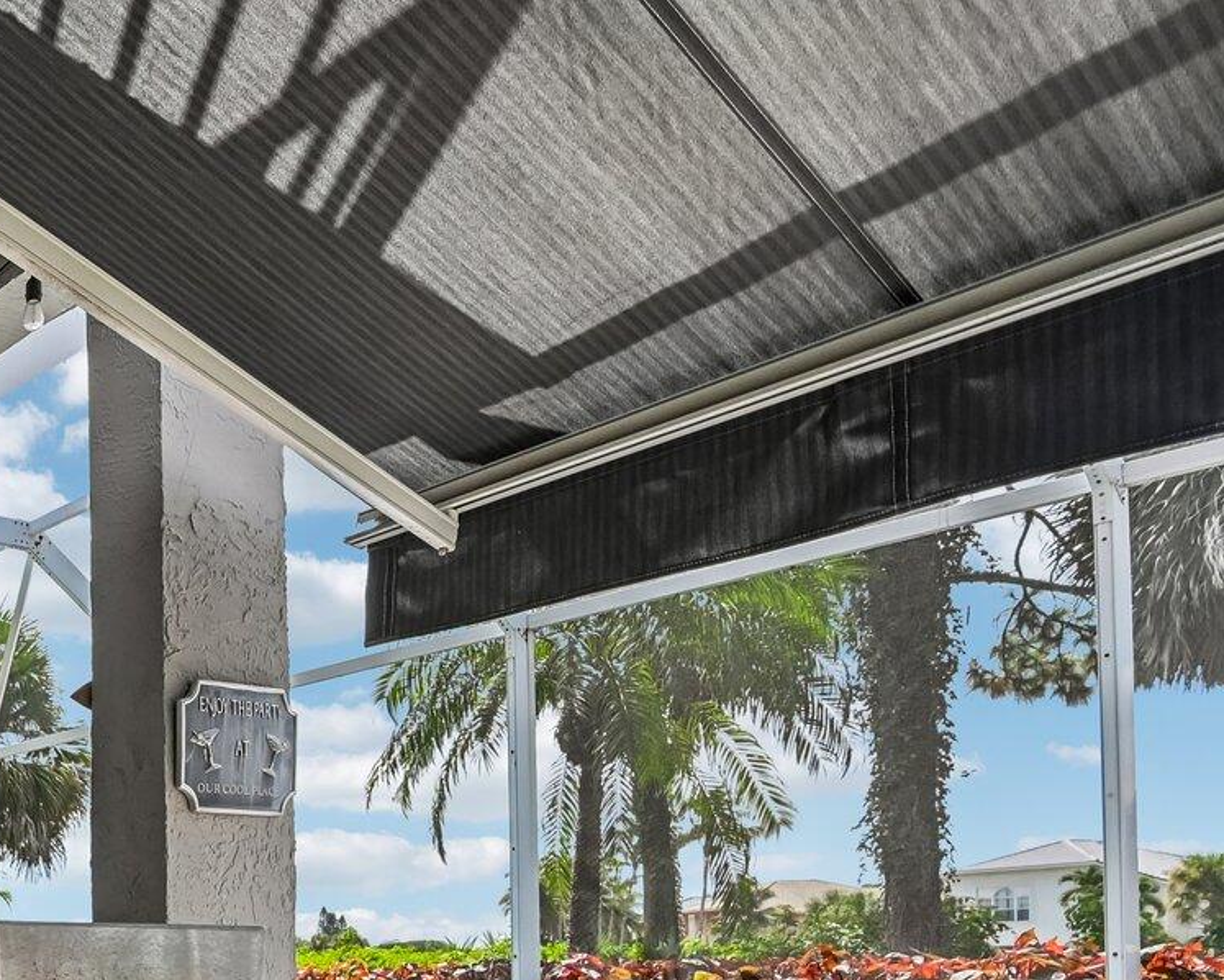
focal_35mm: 36
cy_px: 974
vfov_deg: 37.0
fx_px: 1304
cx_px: -152
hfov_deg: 39.9
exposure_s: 1/2000
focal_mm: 14
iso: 2500
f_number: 8
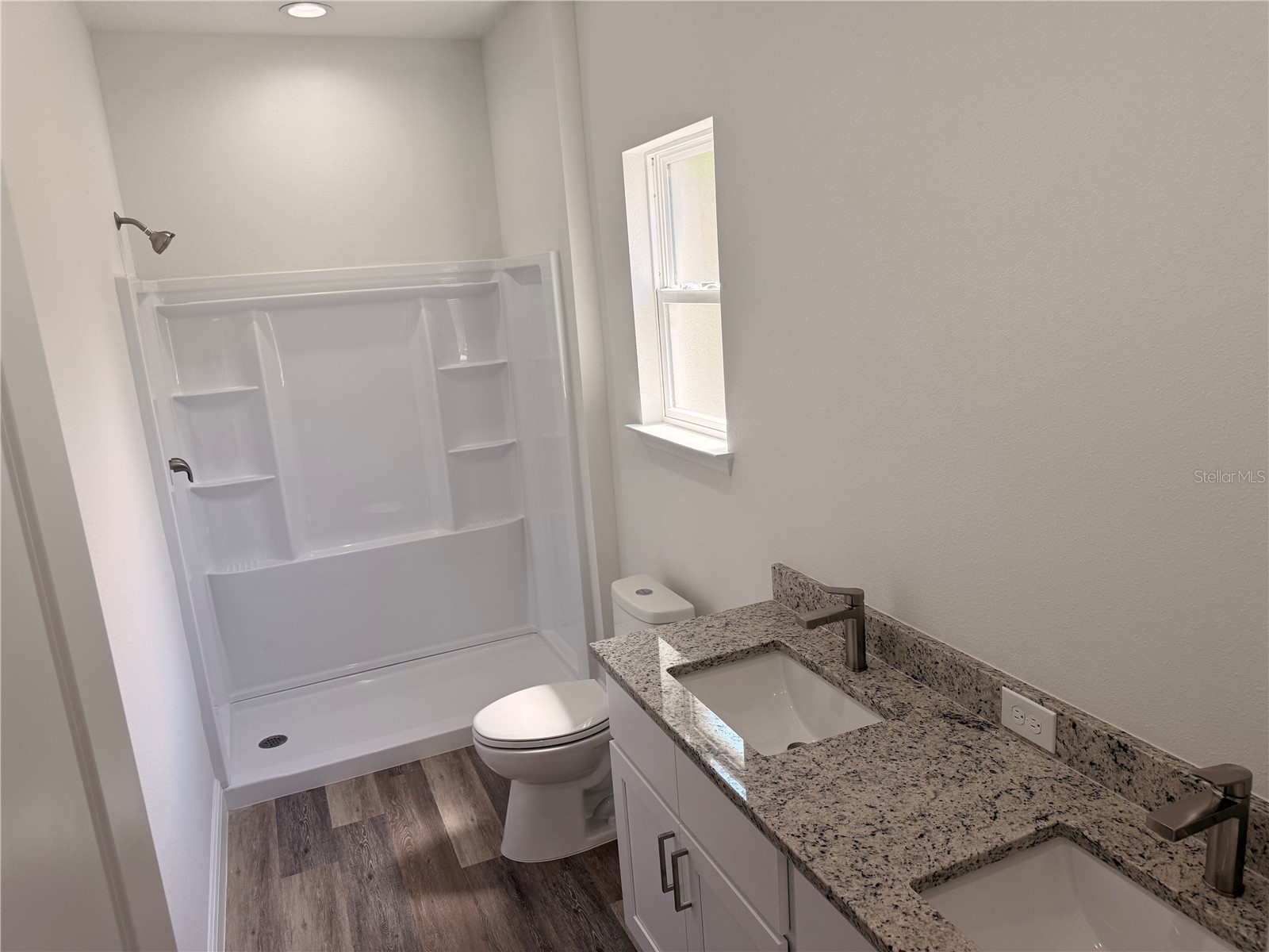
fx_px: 880
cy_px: 476
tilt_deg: -13.2
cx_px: 634
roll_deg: +4.2
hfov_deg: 71.6
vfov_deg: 56.8
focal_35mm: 24
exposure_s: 1/559
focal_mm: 6.76
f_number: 1.78
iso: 100
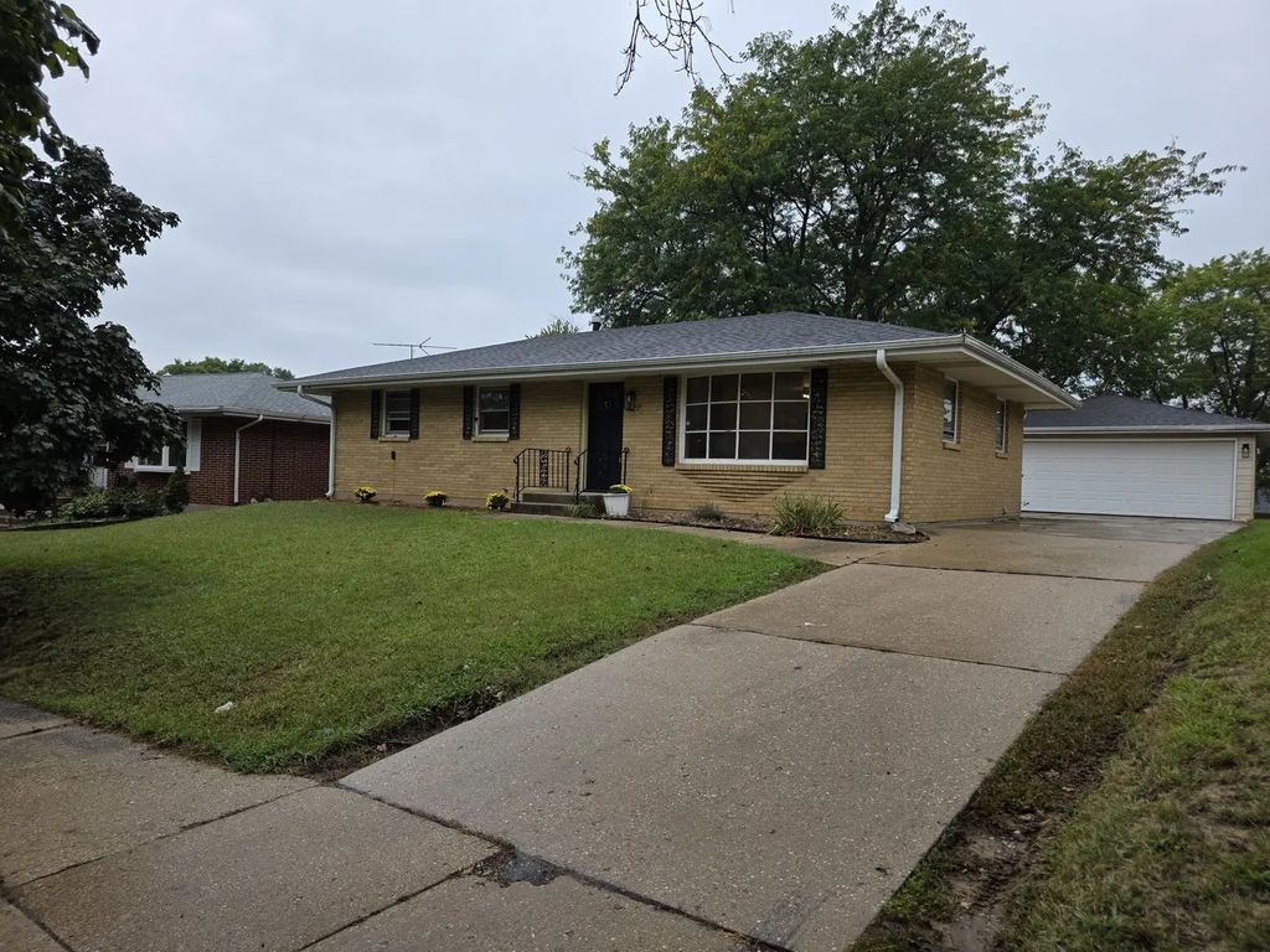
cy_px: 476
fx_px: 844
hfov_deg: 73.9
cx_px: 635
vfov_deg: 58.9
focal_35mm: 23
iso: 80
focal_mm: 6.3
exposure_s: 1/1765
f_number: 1.7
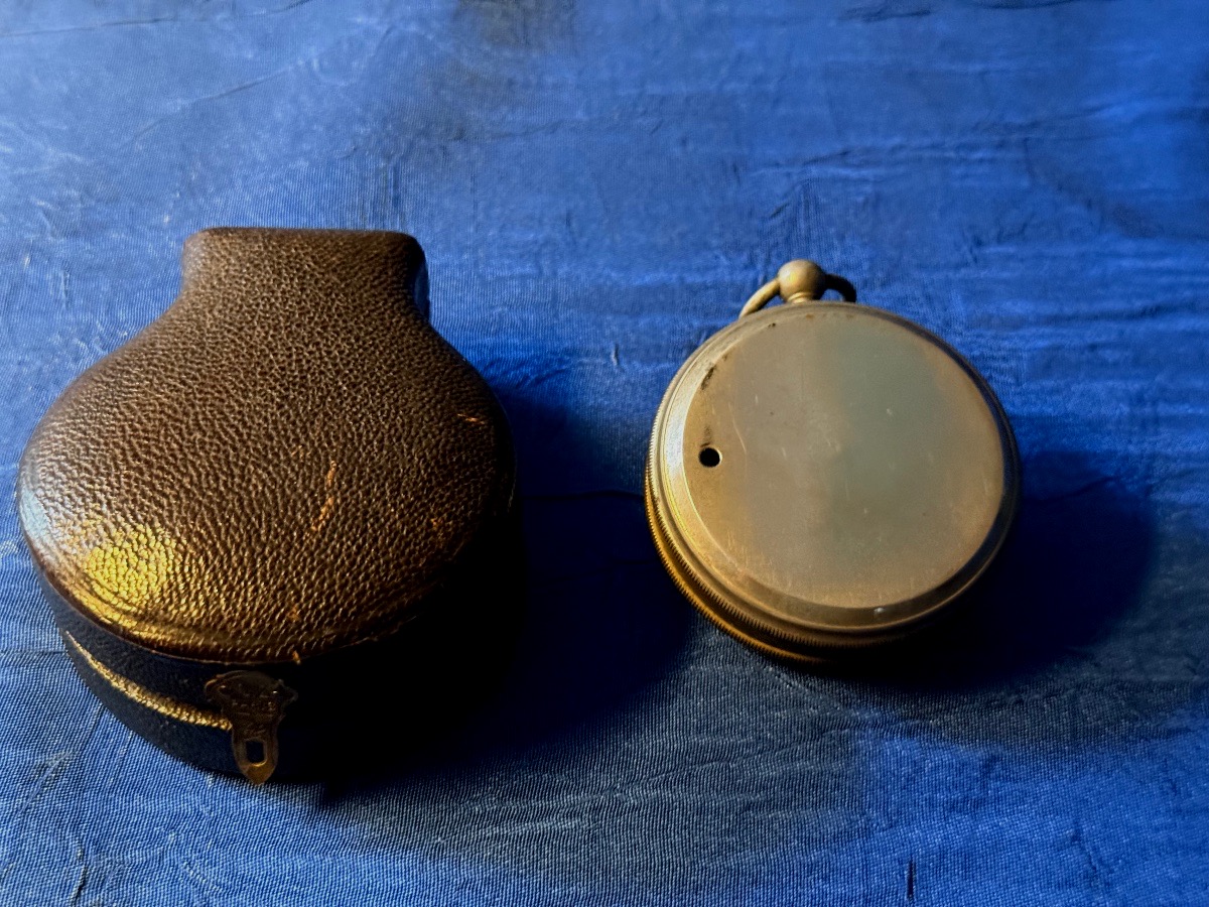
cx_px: 604
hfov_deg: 39.7
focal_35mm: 48
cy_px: 454
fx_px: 1676
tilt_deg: -50.3
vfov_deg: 30.3
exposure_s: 1/24
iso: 640
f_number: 1.78
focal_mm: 6.76
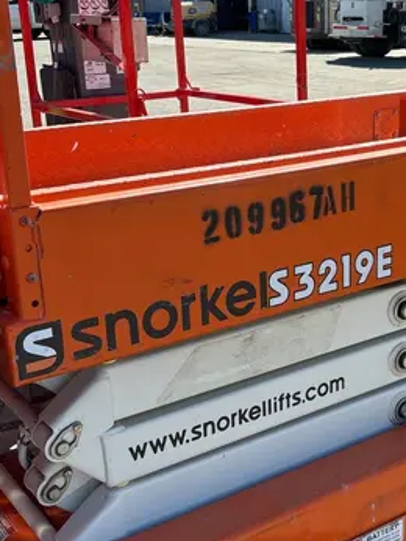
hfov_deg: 26.0
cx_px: 336
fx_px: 861
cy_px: 256
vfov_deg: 34.9
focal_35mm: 55
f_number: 1.6
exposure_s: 1/1590
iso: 50
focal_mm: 5.96
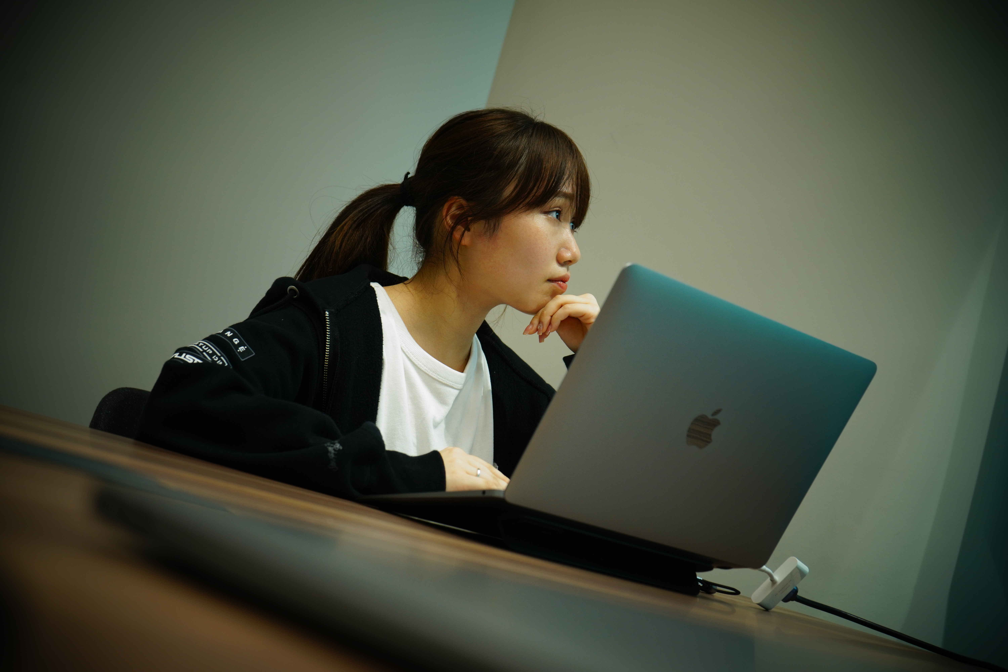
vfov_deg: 25.5
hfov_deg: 37.5
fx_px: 1484
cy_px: 336
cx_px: 504
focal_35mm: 53
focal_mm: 53
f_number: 5.6
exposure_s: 1/160
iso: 800
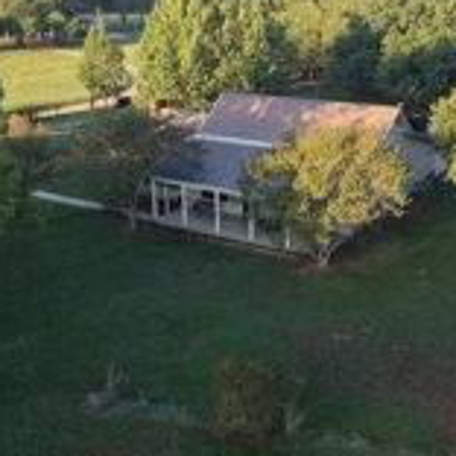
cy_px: 270
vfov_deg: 33.9
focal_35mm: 50
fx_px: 745
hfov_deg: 34.0
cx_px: 247
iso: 400
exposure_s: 1/1000
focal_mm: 8.67
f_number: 1.8
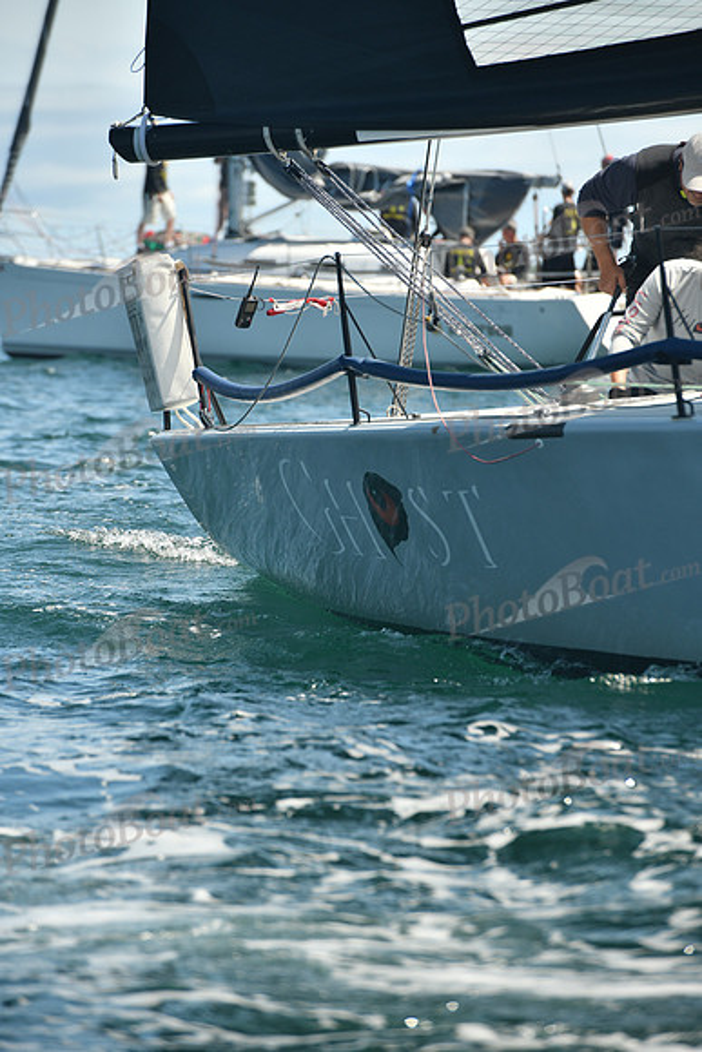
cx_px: 351
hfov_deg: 6.9
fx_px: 5846
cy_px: 526
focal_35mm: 200
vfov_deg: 10.3
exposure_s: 1/800
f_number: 5.6
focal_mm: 200
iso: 320
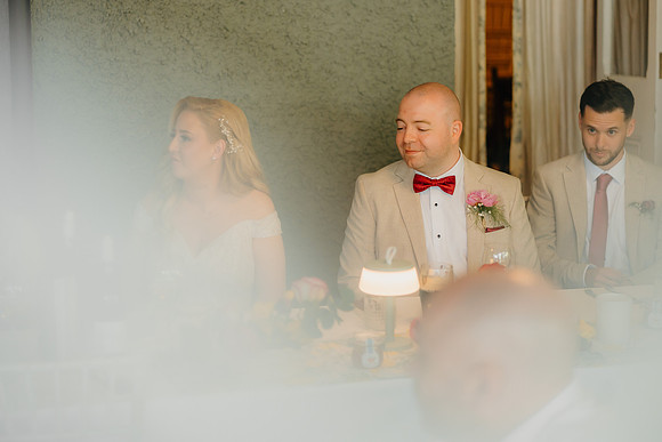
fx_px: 1735
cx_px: 331
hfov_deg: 21.6
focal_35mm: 94
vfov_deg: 14.5
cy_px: 201
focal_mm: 85
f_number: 2
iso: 800
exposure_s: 1/320
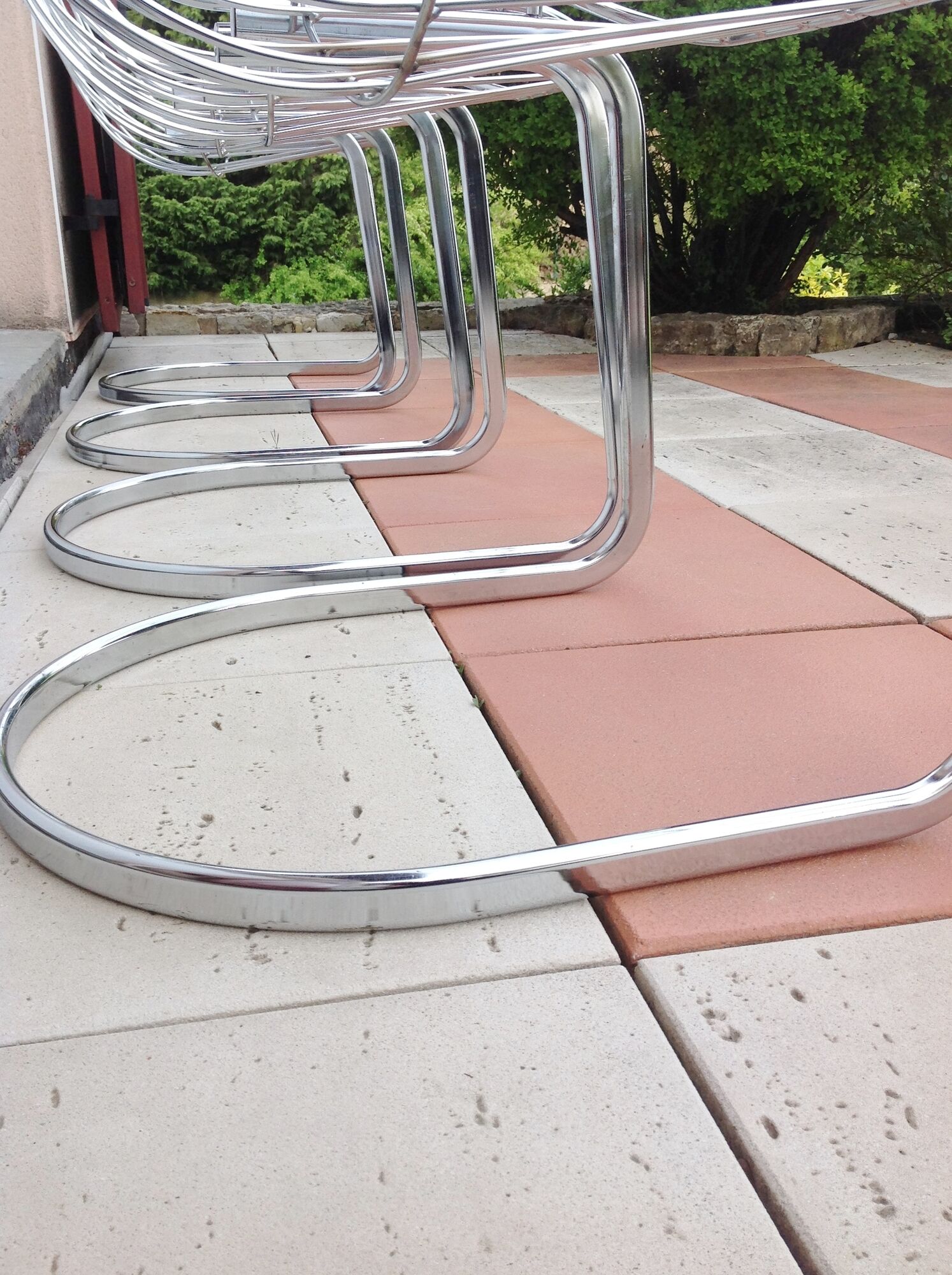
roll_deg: +1.5
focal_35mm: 35
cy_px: 638
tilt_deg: -20.3
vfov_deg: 52.7
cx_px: 476
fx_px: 1287
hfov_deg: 40.6
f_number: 2.4
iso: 50
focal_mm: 4.28
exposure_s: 1/146
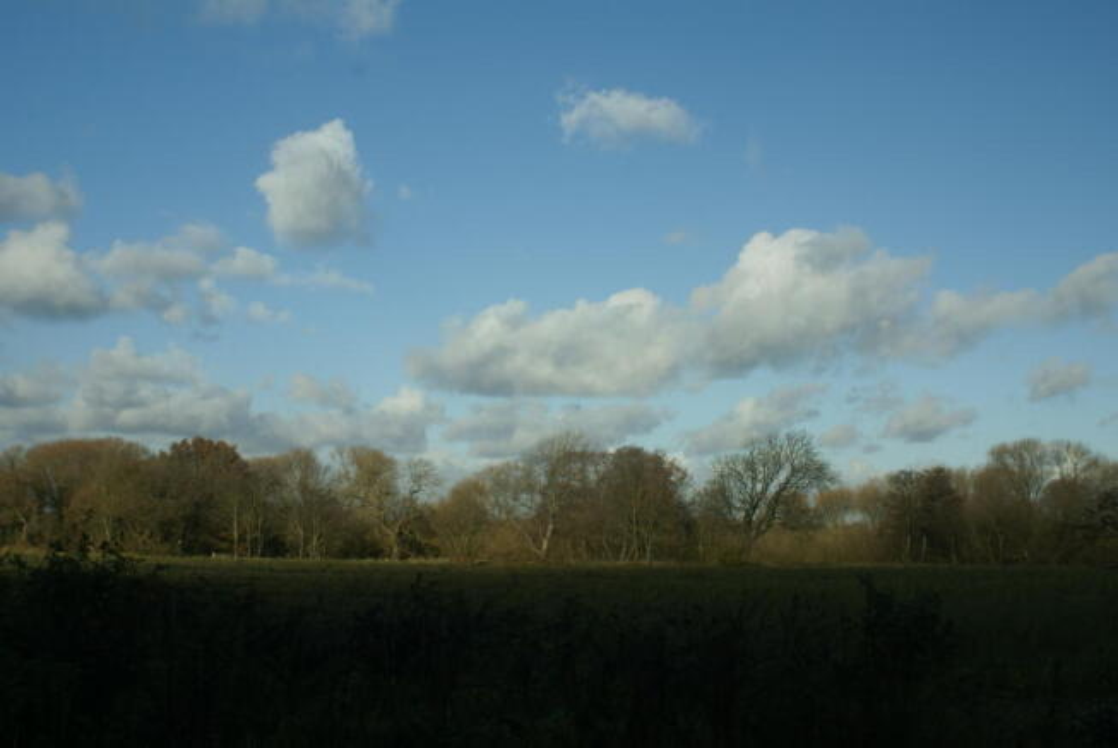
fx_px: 1306
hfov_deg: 46.4
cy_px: 374
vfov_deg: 32.0
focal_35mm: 42
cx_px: 559
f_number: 11
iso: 100
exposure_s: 1/80
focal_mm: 28
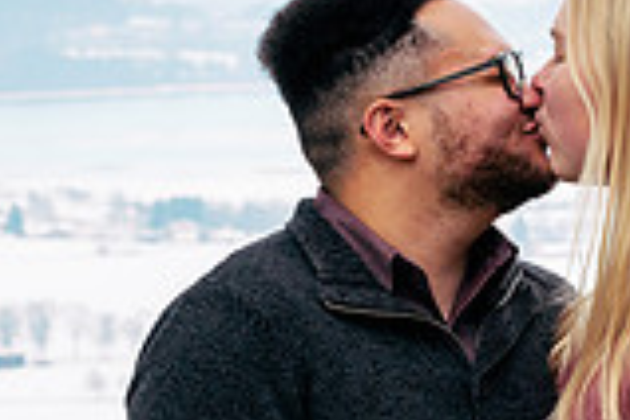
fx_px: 7034
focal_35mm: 402
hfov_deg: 5.1
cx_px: 606
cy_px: 460
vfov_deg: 3.4
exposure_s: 1/200
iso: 250
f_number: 14
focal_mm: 110
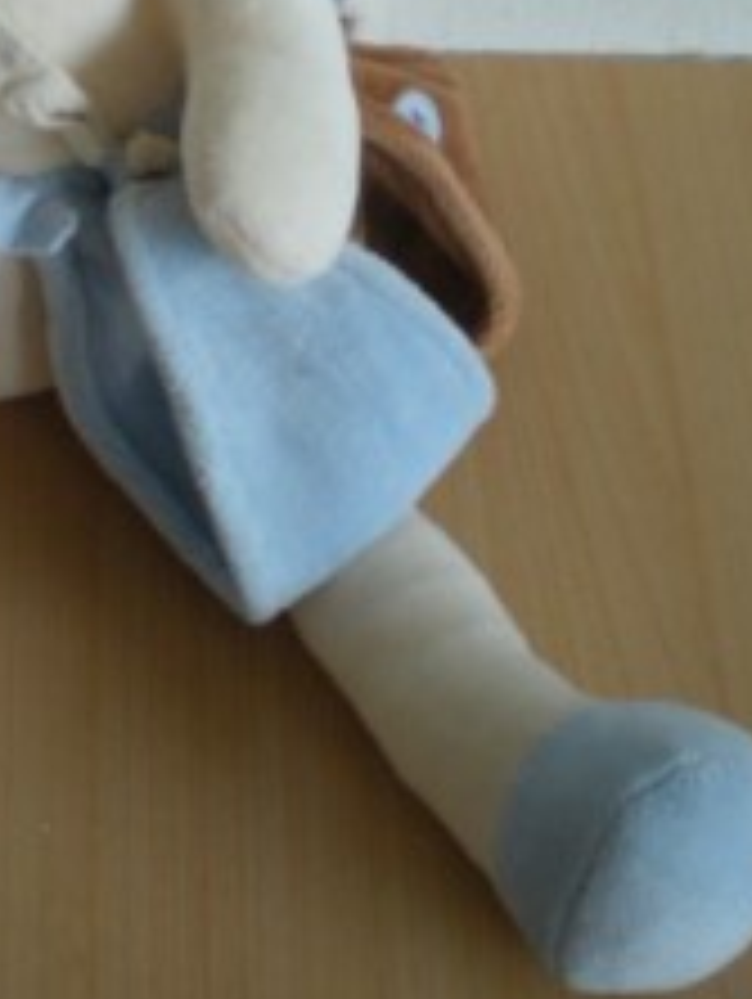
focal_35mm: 89
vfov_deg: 21.8
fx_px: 2573
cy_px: 225
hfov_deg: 16.3
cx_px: 27
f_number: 3.1
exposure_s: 1/30.7
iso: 200
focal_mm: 6.3
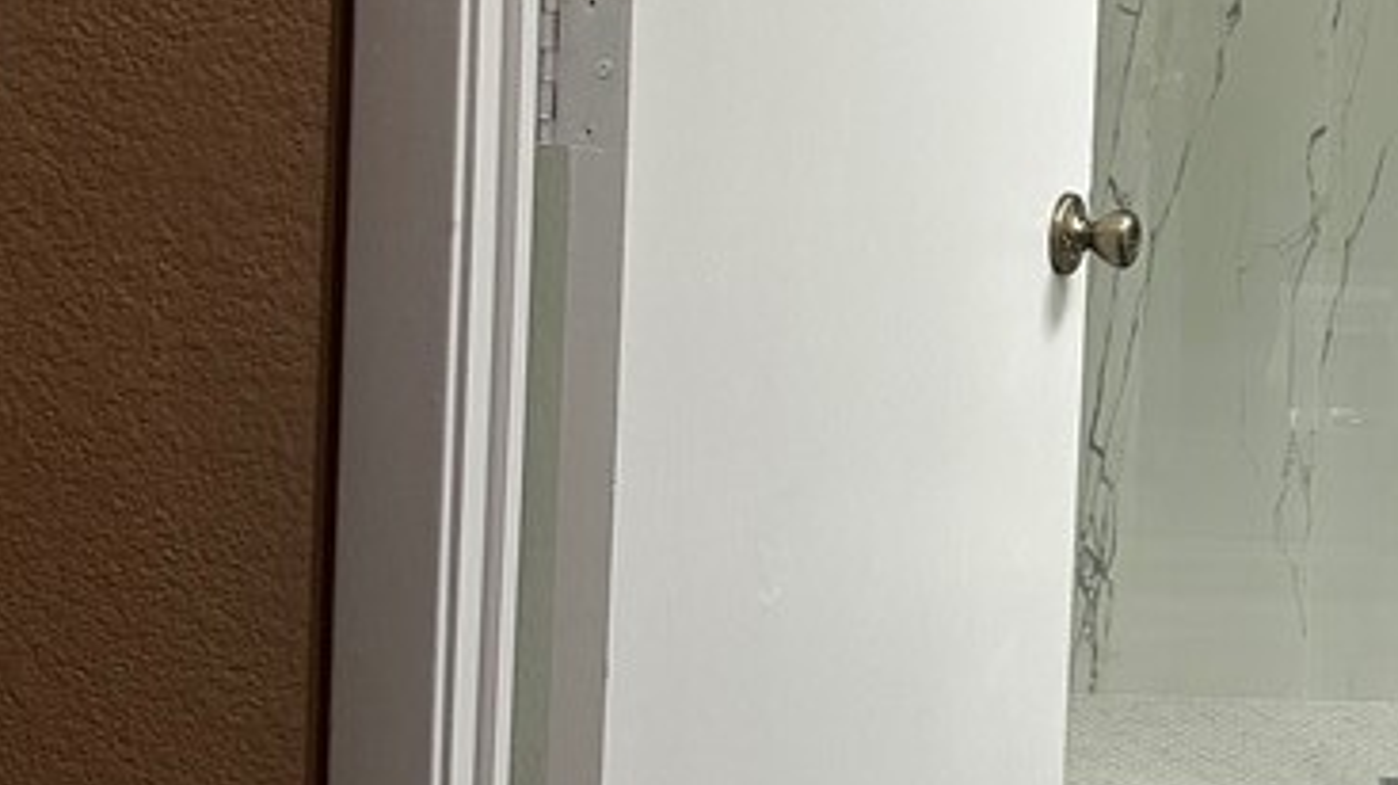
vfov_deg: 16.3
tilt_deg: -2.3
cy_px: 99
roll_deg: -3.7
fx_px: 2705
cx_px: 1368
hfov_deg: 27.5
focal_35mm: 73
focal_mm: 6.86
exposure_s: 1/120
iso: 200
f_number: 1.78
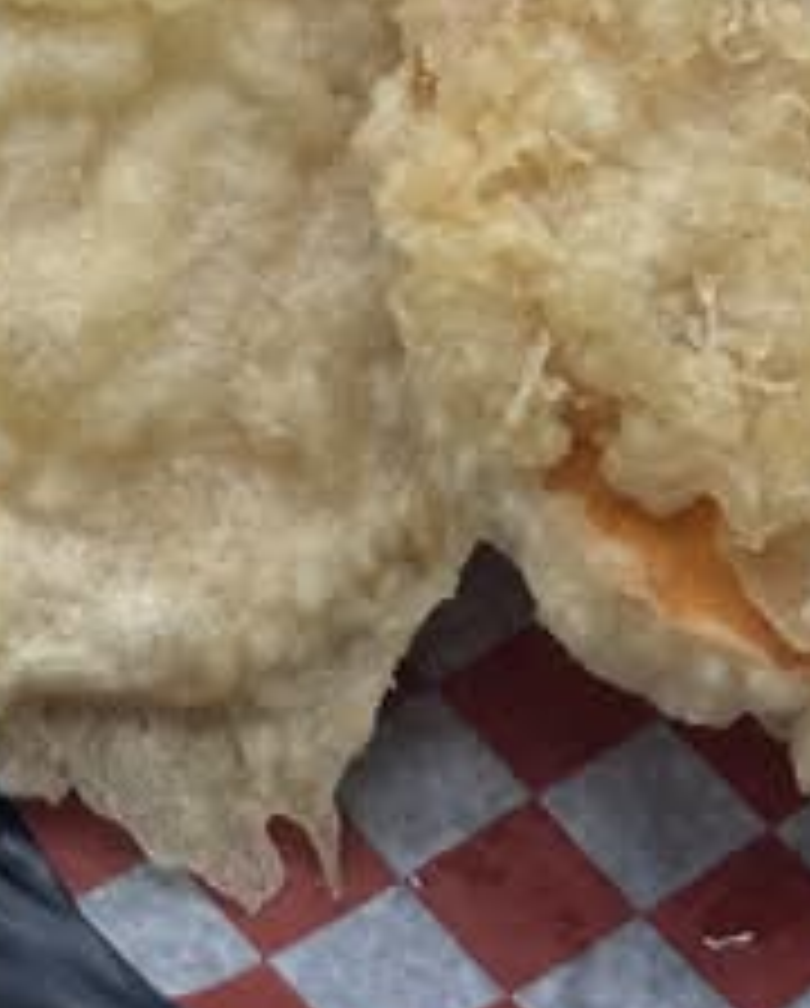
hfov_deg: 10.1
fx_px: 4572
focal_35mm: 153
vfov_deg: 12.1
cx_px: 166
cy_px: -452
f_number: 1.78
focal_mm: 6.86
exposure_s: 1/597
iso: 64
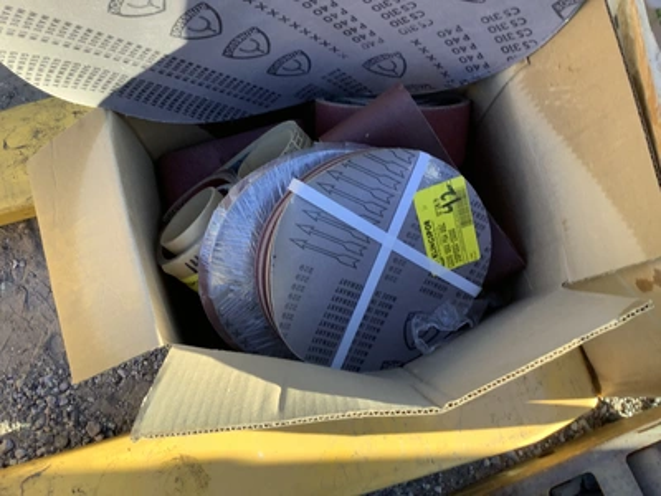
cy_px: 248
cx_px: 330
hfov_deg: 58.4
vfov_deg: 45.4
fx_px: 592
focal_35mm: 31
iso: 32
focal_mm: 3.3
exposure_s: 1/100
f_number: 2.4
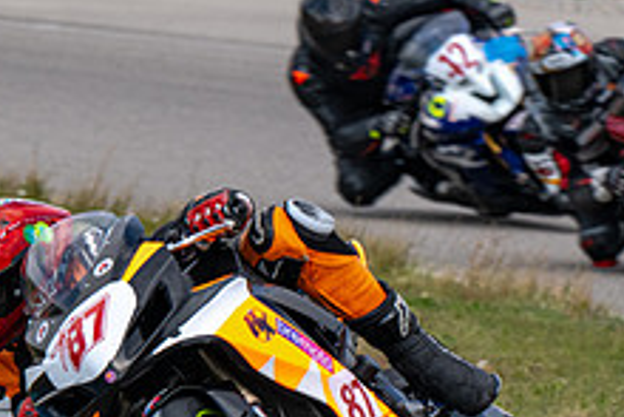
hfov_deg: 1.8
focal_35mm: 1118
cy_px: 504
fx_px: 19391
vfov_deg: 1.2
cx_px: 434
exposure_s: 1/800
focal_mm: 370
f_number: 9
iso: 360
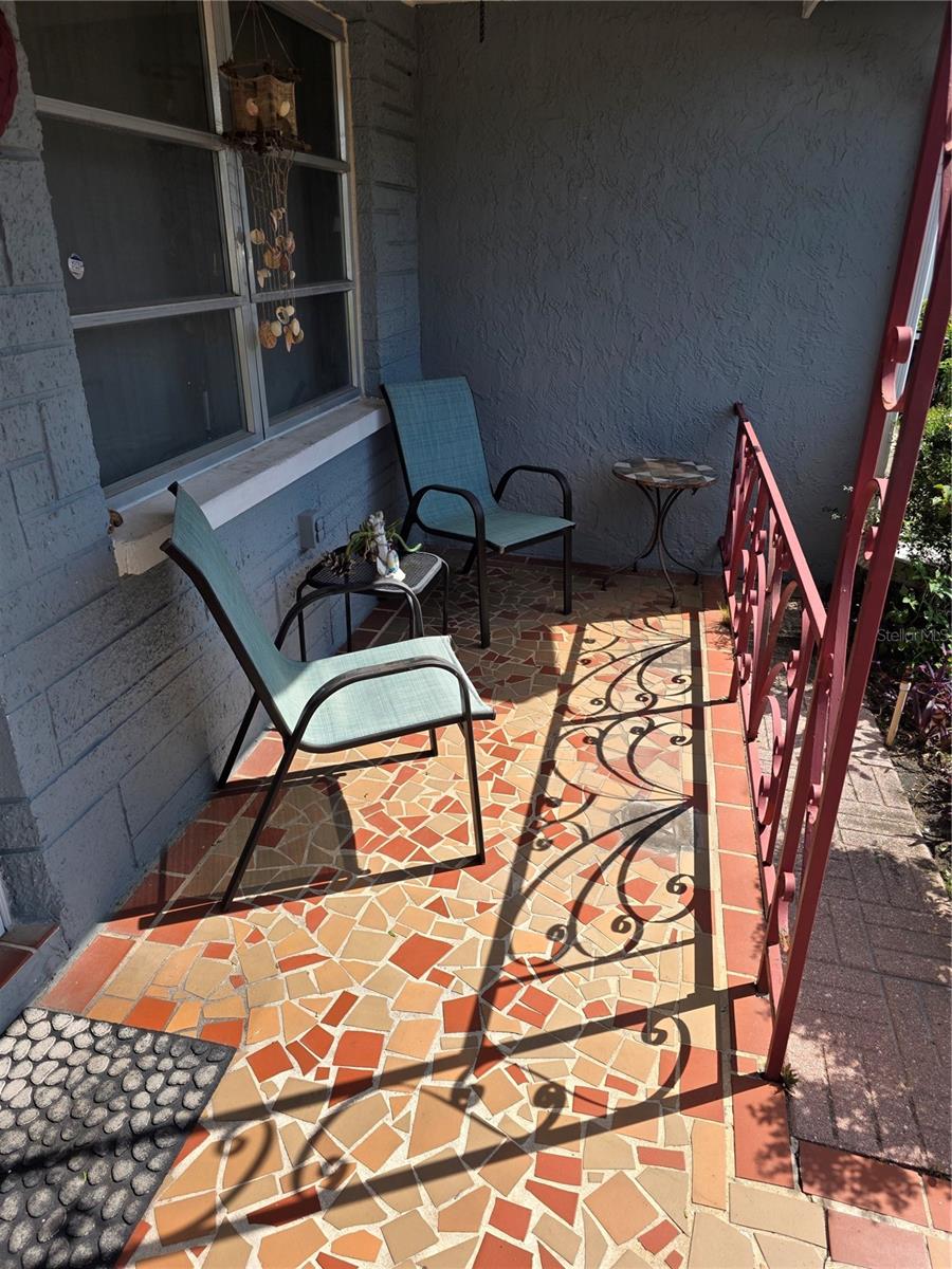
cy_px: 634
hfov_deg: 58.9
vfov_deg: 73.9
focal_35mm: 23
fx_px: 843
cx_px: 476
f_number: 1.7
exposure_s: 1/3717
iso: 80
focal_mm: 6.3
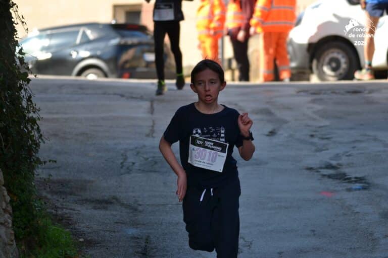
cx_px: 194
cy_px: 129
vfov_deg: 6.1
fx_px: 2425
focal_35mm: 225
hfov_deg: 9.1
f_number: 5
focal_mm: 150
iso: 400
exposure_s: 1/800
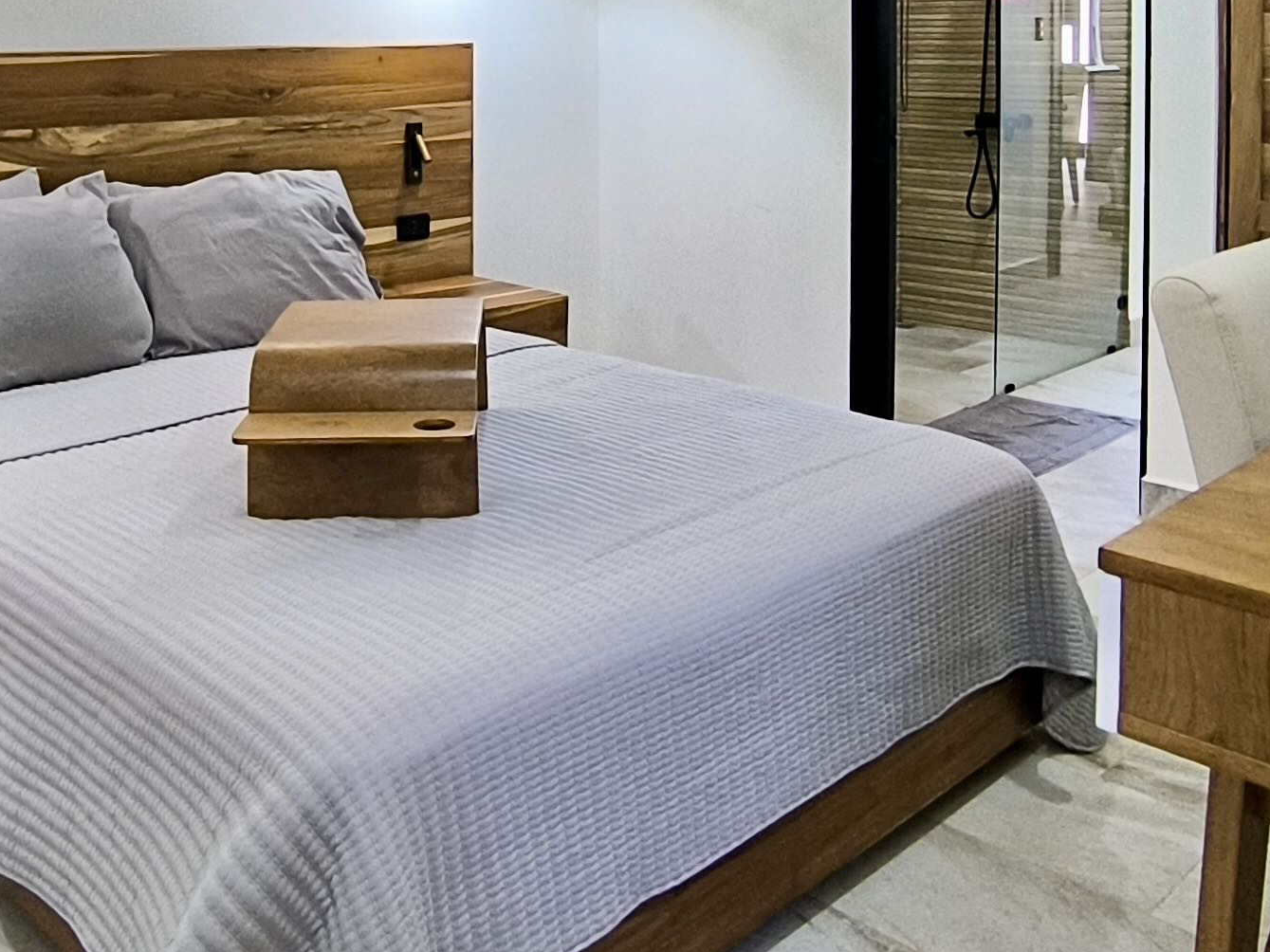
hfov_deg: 47.5
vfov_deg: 34.7
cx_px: 498
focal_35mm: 39
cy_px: 89
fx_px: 1431
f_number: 2.2
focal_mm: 1.65
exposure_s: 1/33.3
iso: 200
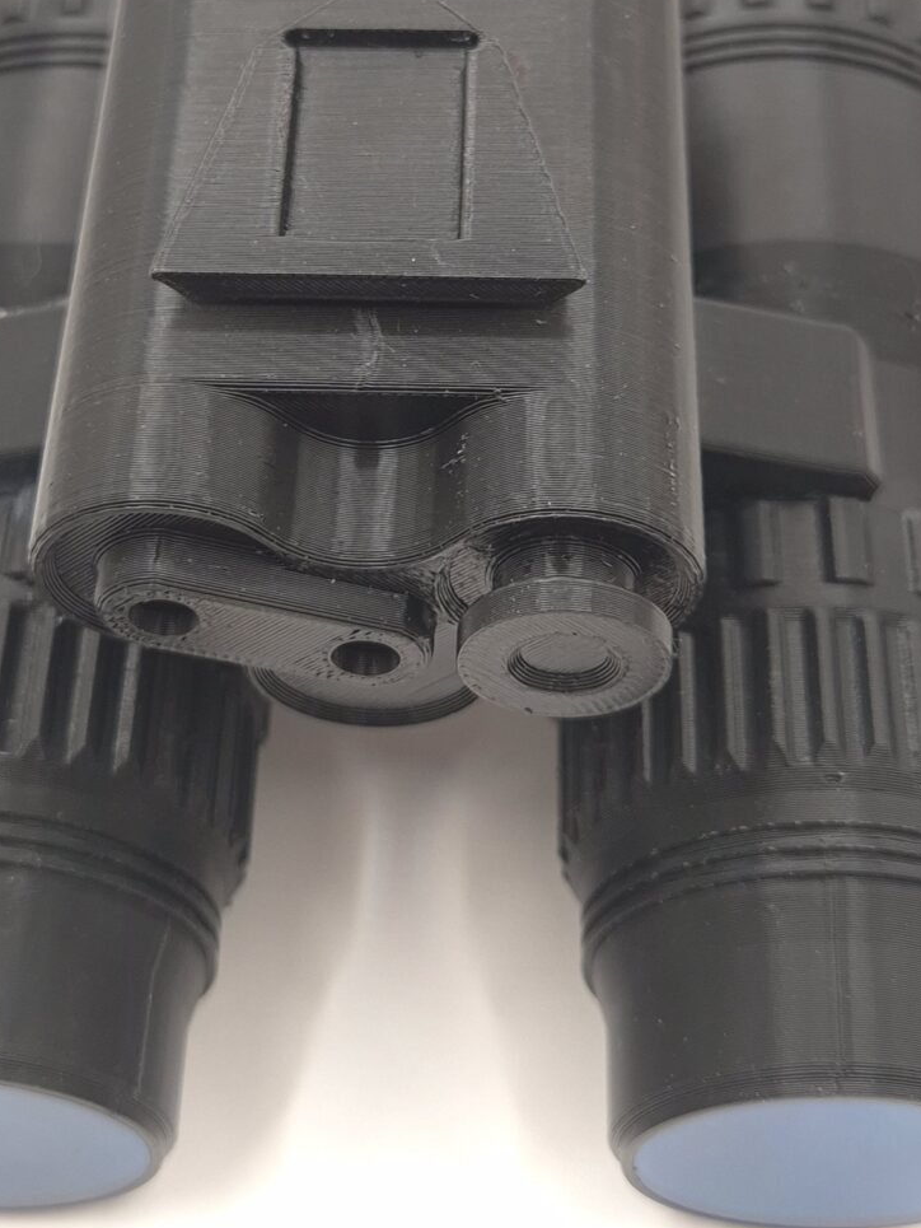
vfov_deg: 31.3
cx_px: 398
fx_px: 2163
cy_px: 372
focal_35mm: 61
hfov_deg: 24.0
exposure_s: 1/45
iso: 50
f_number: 1.8
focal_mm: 5.4
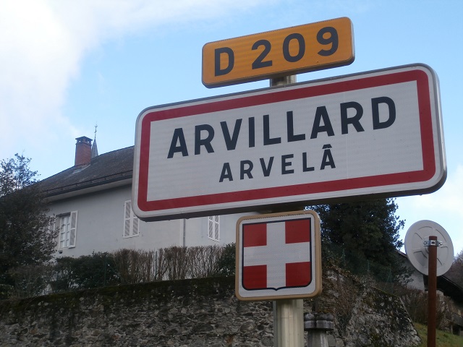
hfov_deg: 33.8
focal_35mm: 57
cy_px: 174
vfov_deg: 25.7
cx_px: 232
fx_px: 762
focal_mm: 10.11
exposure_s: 1/200
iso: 100
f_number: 4.5
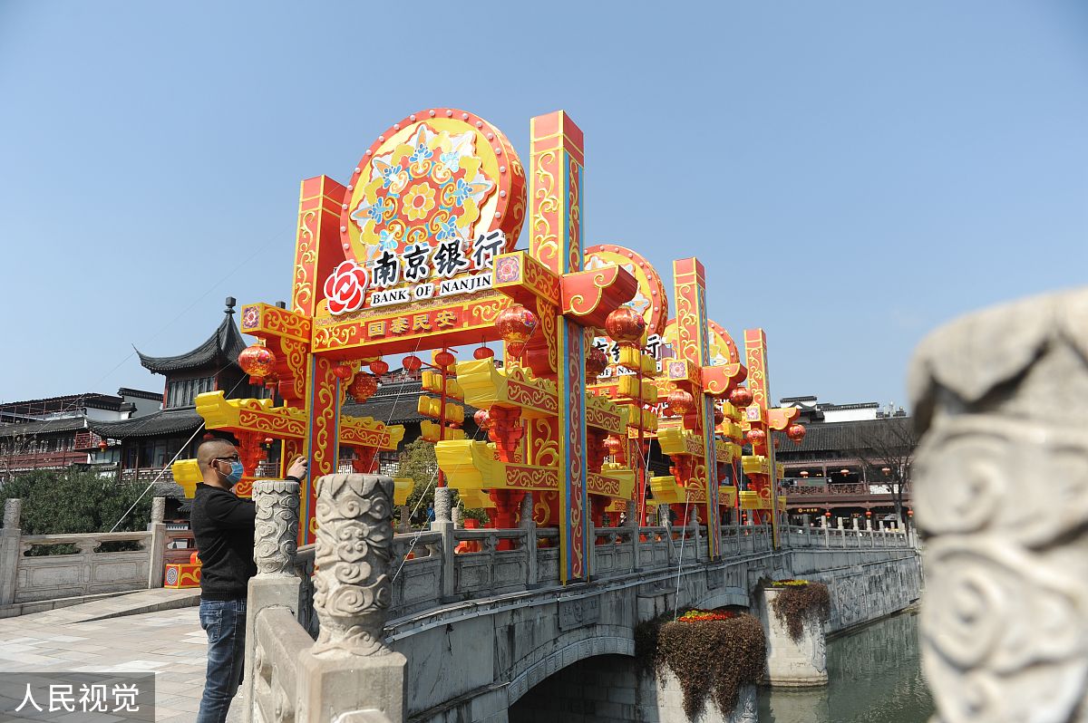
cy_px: 362
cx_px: 544
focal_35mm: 26
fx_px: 785
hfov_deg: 69.4
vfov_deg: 49.5
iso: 200
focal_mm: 26
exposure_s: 1/2500
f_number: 4
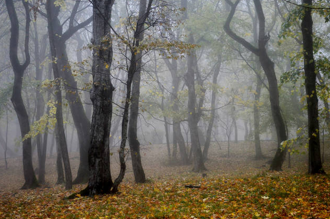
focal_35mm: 95
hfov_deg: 21.6
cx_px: 159
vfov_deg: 14.4
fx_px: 866
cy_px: 106
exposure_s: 1/250
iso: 800
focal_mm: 55
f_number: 5
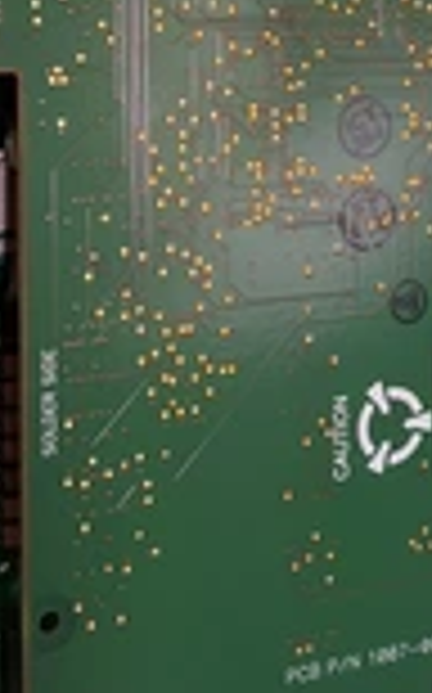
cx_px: 266
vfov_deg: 25.9
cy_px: 68
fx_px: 1453
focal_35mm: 77
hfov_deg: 16.9
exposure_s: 1/100
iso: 32
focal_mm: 2.91
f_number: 1.9
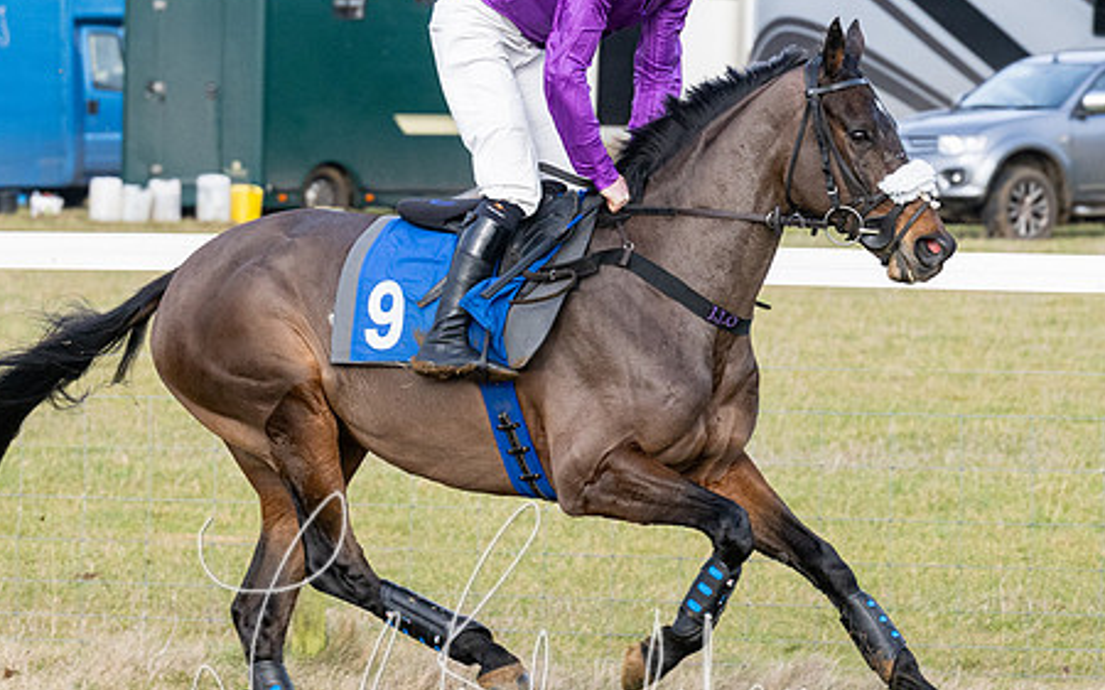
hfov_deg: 5.7
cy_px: 476
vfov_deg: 3.6
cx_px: 625
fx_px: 11049
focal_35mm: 367
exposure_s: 1/800
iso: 400
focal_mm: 125
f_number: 5
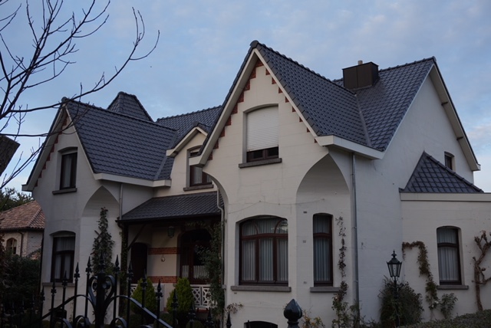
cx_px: 246
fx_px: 573
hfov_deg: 46.4
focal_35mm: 42
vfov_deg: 32.0
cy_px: 164
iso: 100
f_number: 5.6
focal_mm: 28
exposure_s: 1/80
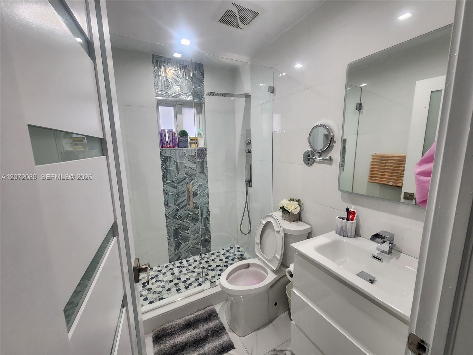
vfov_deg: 89.9
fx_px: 178
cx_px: 236
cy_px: 178
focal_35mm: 13
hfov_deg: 106.2
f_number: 2.2
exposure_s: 1/60
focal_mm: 2.2
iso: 250
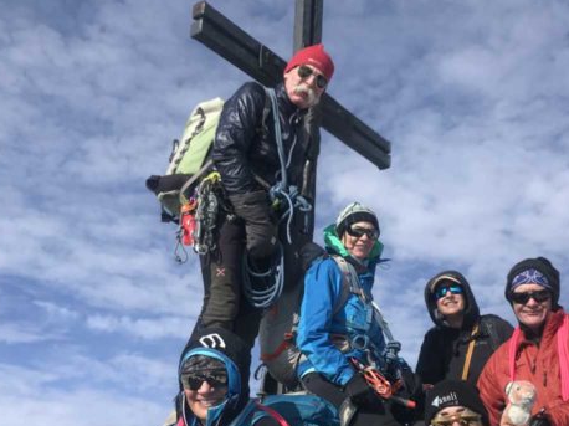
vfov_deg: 30.6
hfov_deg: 40.1
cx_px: 364
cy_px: 294
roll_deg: -1.8
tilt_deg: +19.2
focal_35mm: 47
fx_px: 772
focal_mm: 3.99
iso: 20
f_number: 1.8
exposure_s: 1/2740
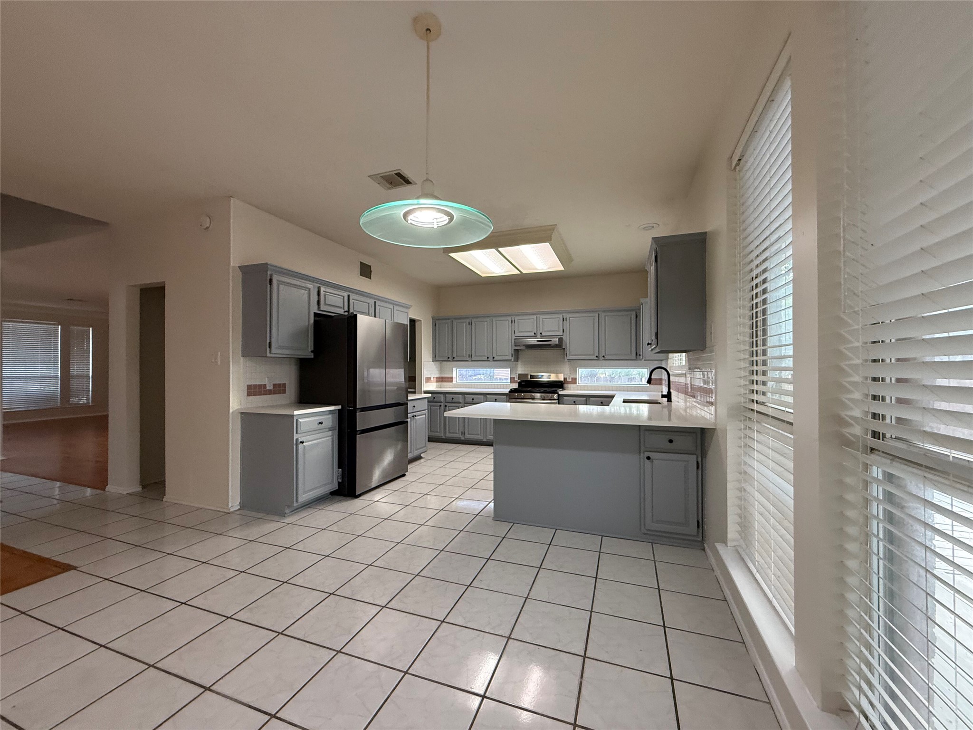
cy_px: 365
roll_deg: -0.6
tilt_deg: -1.0
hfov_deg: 102.1
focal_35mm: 14
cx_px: 486
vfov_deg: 85.7
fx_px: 394
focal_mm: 2.22
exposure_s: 1/120
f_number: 2.2
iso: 320
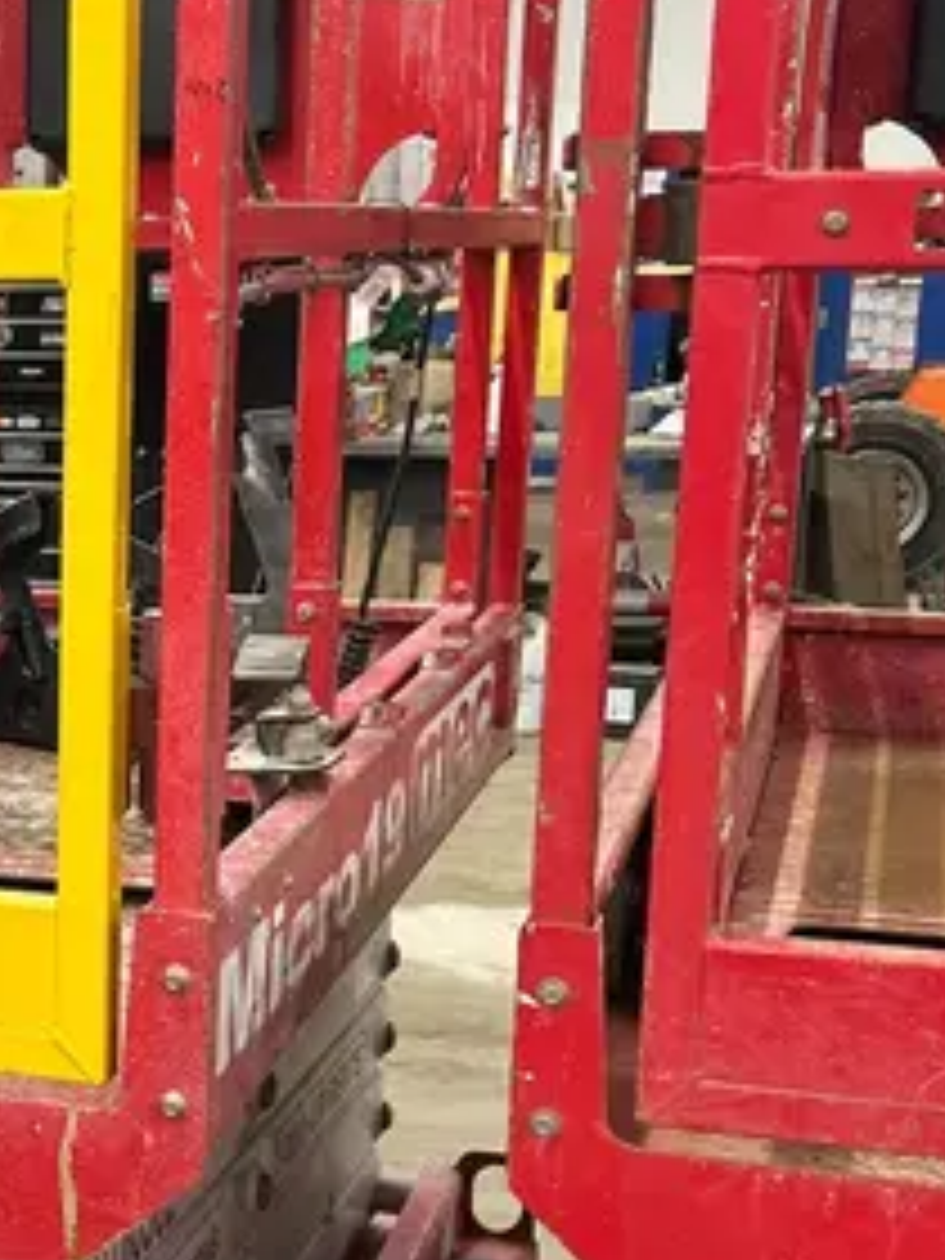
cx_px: -108
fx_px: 2475
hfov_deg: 20.5
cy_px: 862
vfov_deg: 28.3
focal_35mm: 68
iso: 400
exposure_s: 1/60
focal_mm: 5.7
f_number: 1.5
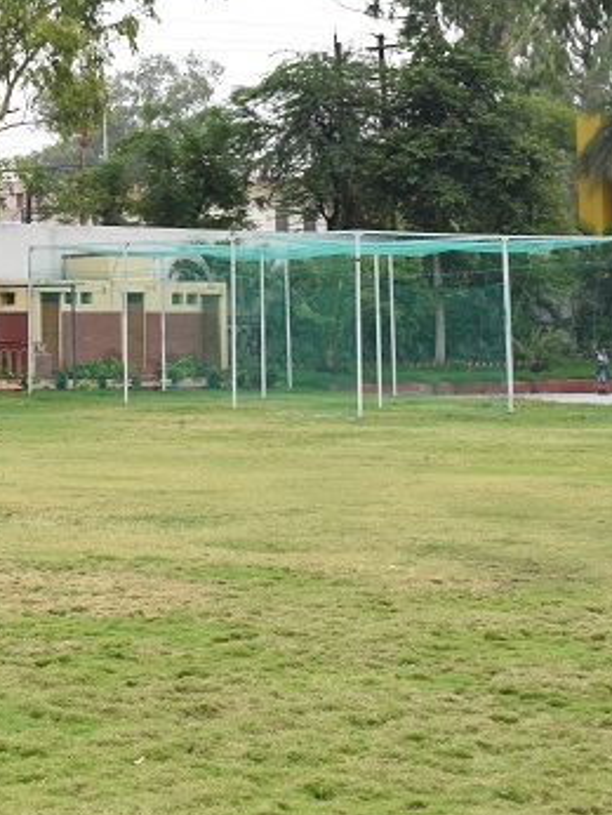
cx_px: -275
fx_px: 2119
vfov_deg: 21.7
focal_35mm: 90
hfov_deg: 15.3
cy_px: 269
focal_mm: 24
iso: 200
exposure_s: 1/320
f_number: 9
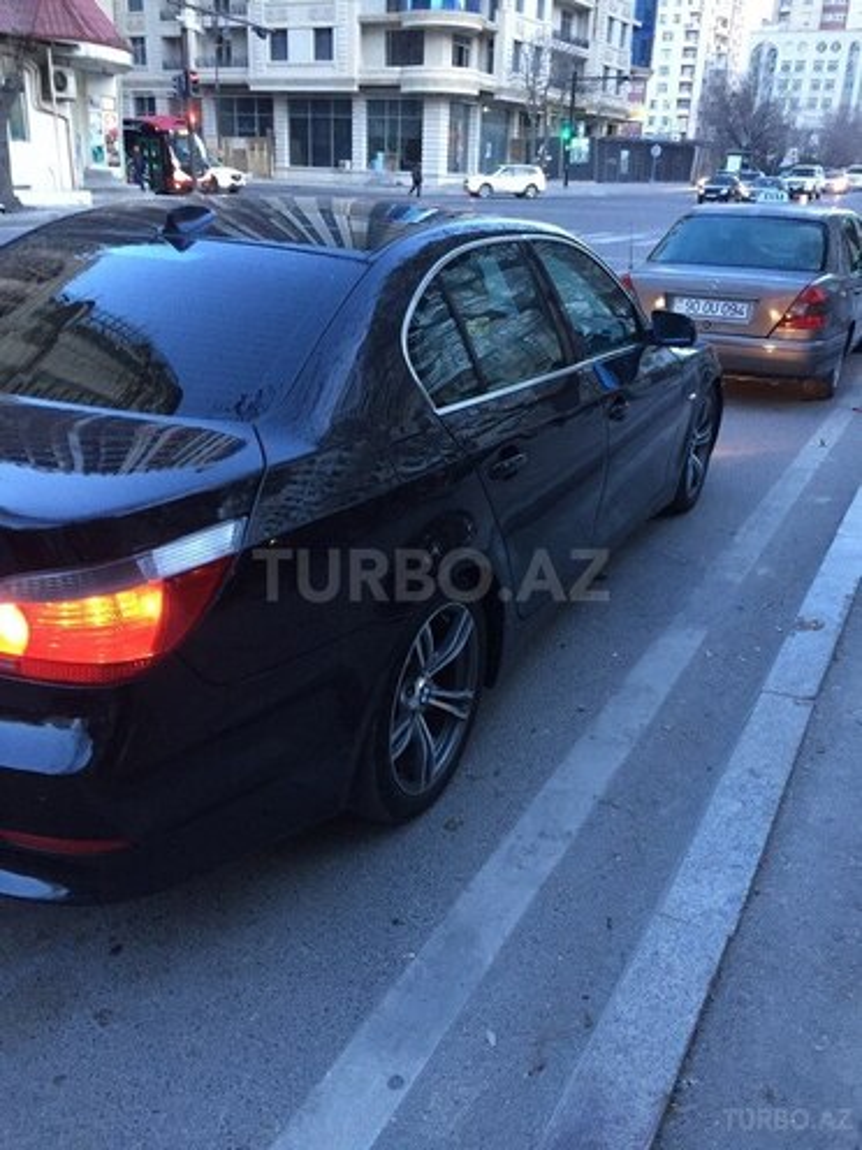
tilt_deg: -22.7
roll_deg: -1.4
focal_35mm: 29
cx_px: 431
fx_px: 963
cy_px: 575
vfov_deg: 61.7
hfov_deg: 48.2
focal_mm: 4.15
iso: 250
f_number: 2.2
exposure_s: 1/20
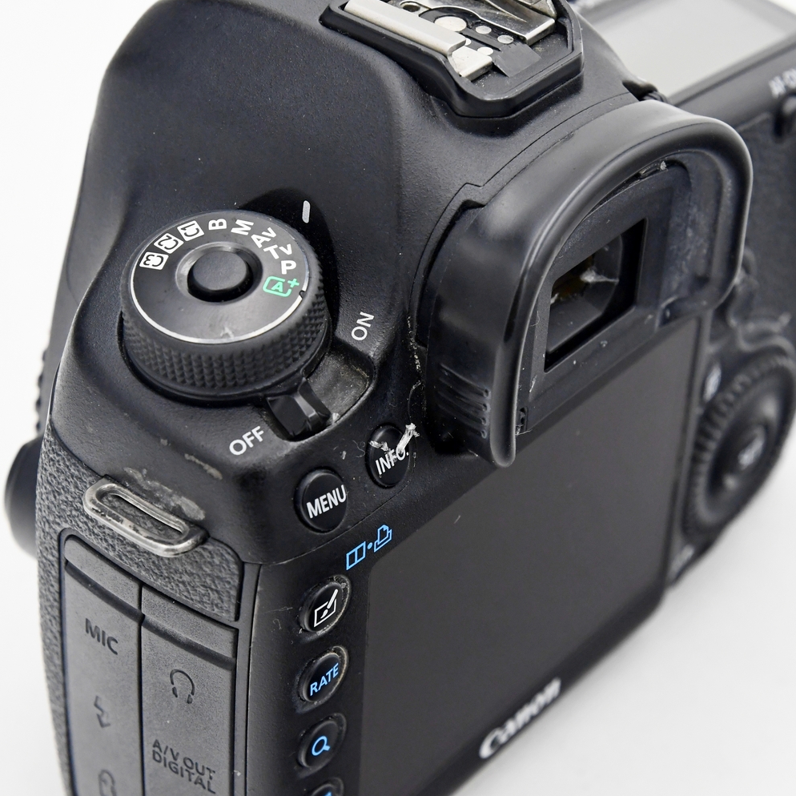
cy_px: 396
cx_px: 358
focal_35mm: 100
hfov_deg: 17.4
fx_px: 2602
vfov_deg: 17.4
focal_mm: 52
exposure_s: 1/200
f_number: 8
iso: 1600
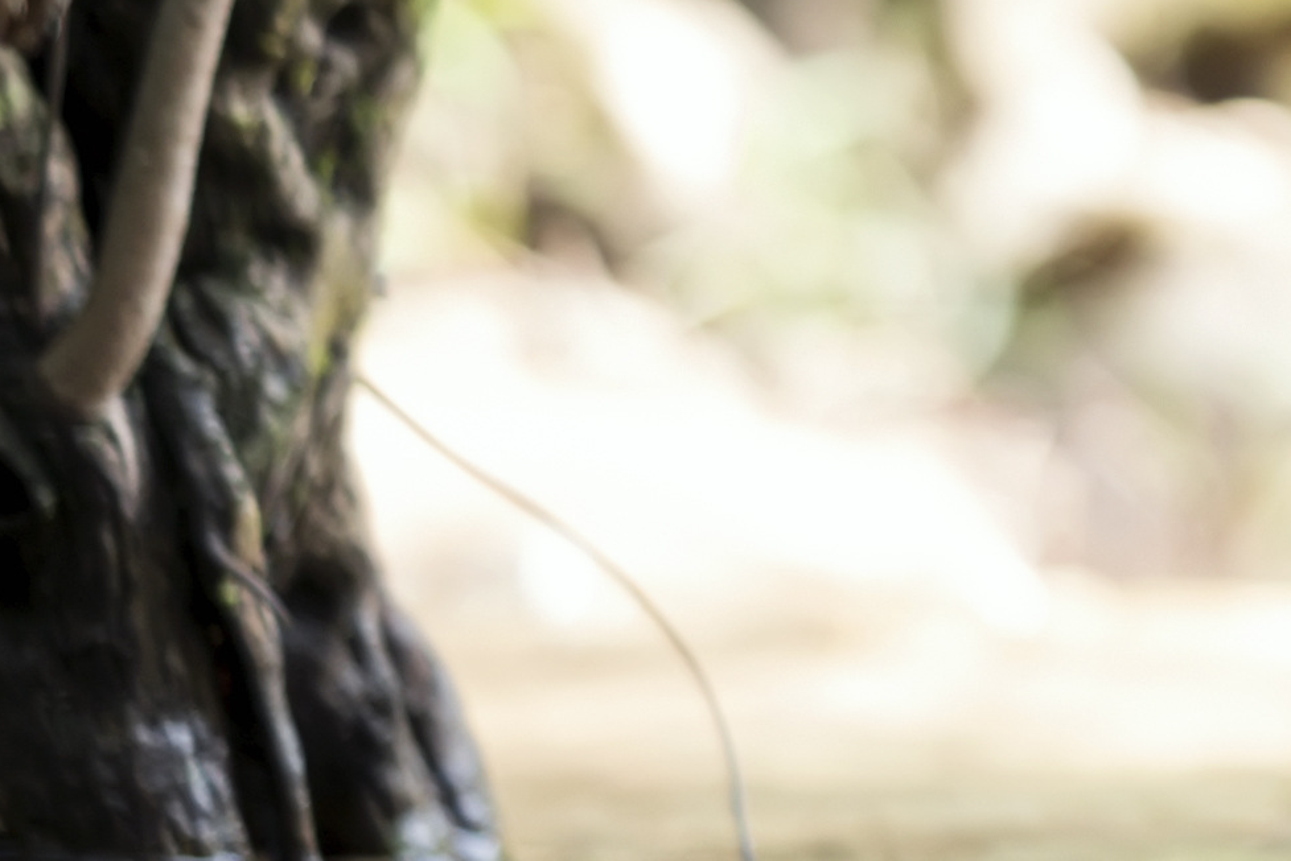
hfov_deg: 3.8
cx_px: 3368
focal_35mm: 525
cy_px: -803
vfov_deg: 2.6
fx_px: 18832
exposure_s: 1/250
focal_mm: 85
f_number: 1.8
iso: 200
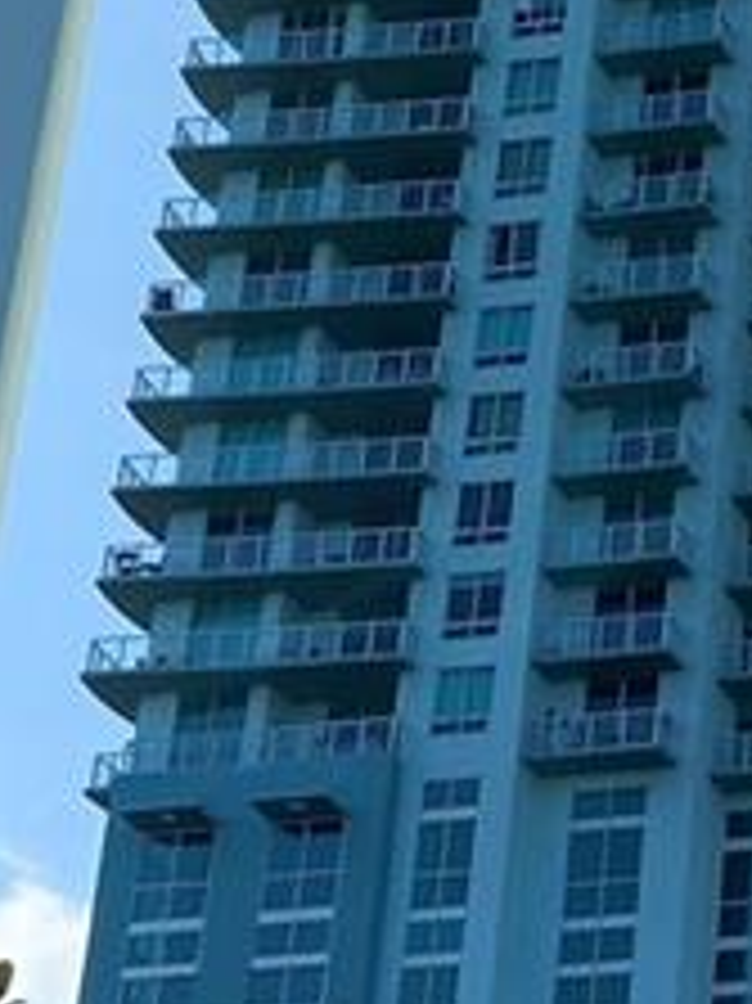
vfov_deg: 13.9
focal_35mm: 140
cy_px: -14
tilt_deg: +32.3
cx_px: 1081
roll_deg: -1.6
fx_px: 4059
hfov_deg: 10.3
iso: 32
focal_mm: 4.25
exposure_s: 1/3509
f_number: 1.8
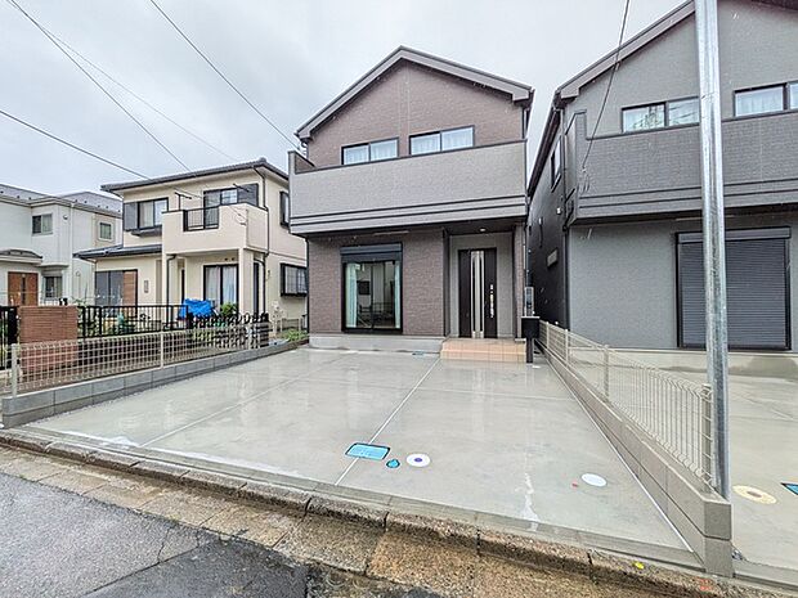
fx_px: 323
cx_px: 399
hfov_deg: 102.1
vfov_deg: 85.7
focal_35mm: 14
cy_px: 299
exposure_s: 1/484
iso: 50
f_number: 2.2
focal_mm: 1.83
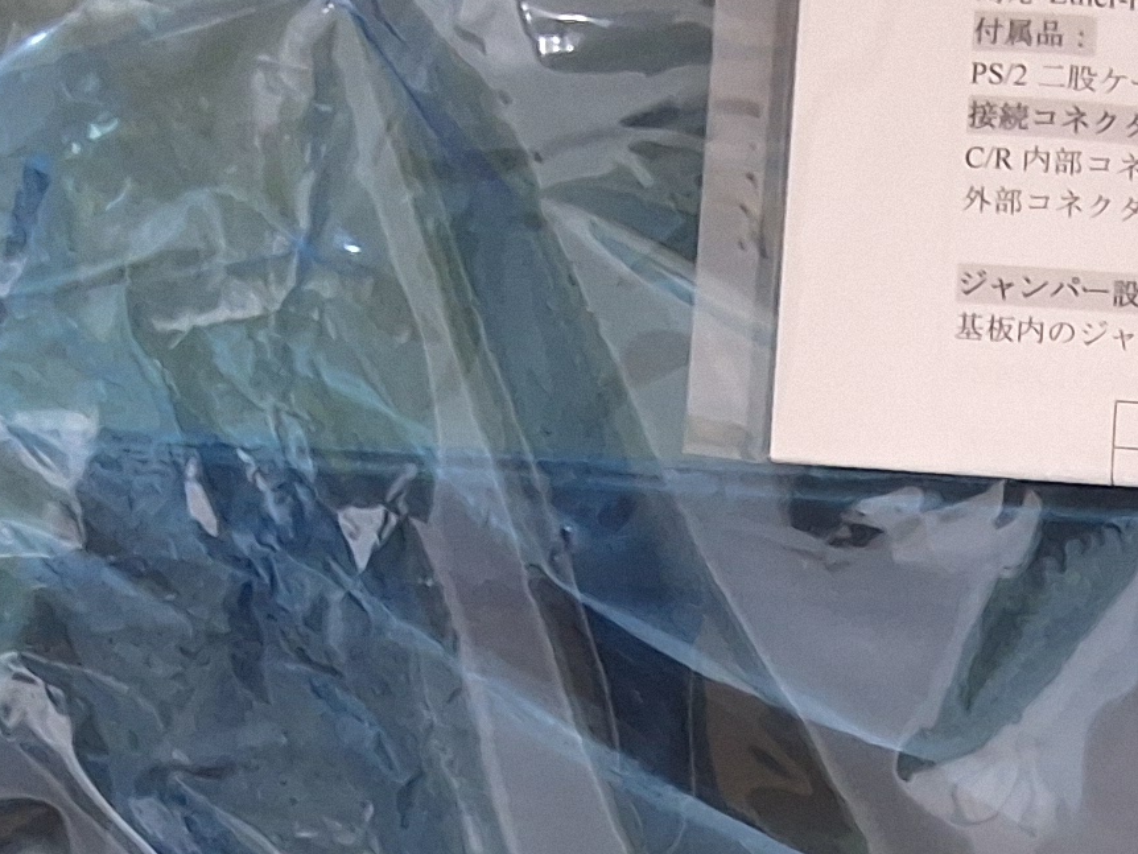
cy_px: 1499
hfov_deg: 17.6
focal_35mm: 106
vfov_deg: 12.8
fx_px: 3486
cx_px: 1399
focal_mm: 2.91
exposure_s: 1/24
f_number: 1.9
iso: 250
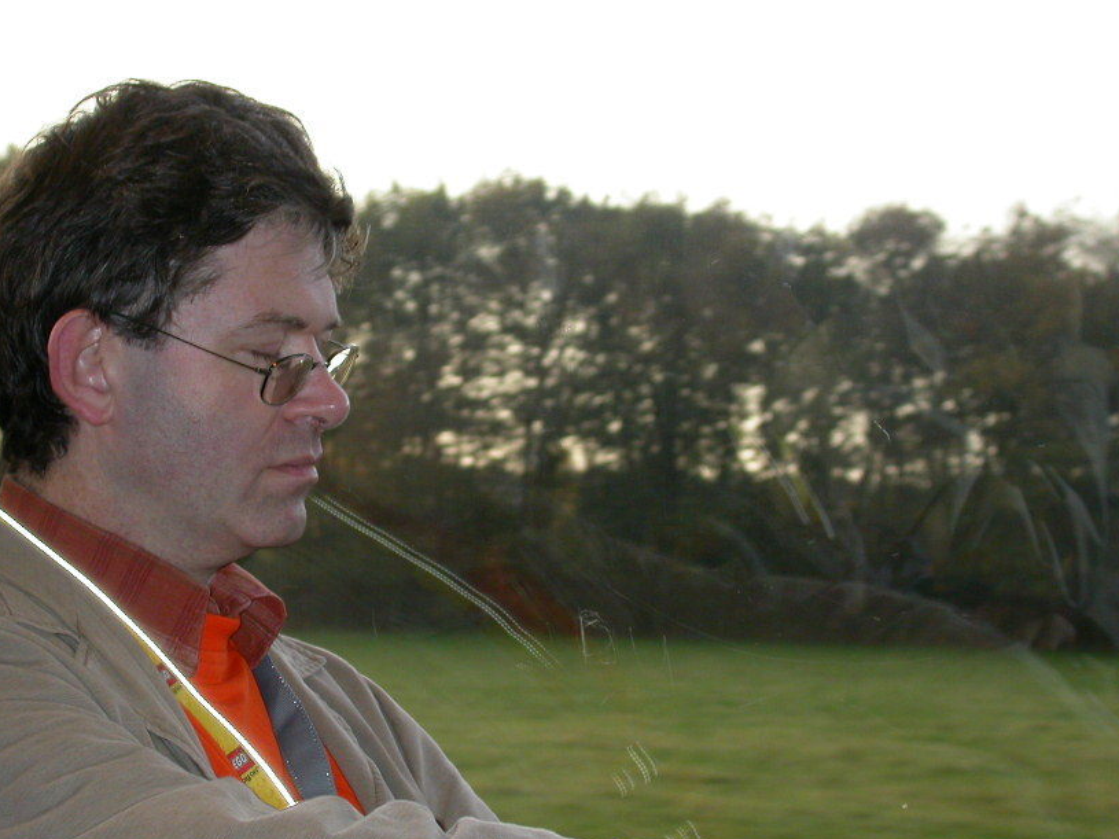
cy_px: 450
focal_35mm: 98
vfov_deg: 15.1
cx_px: 437
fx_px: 3167
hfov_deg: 20.0
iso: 100
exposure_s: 1/60.3
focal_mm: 16.2
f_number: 3.5
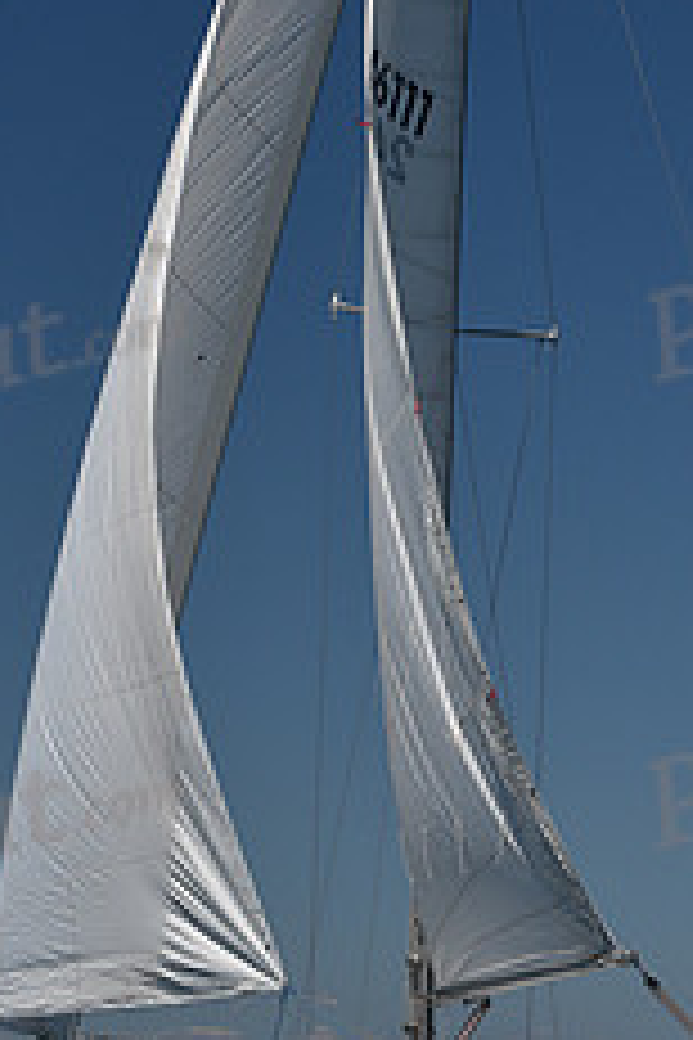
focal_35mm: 176
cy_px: 563
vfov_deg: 11.7
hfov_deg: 7.8
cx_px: 416
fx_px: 5082
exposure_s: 1/800
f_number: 9
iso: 250
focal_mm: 70
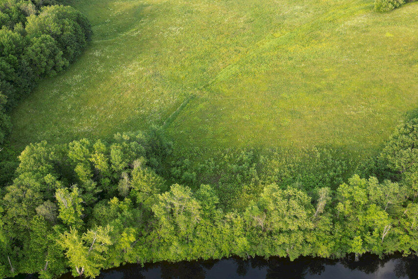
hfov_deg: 49.3
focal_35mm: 39
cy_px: 142
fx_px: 453
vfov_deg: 34.2
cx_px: 244
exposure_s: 1/250
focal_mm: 6.72
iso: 100
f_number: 1.7
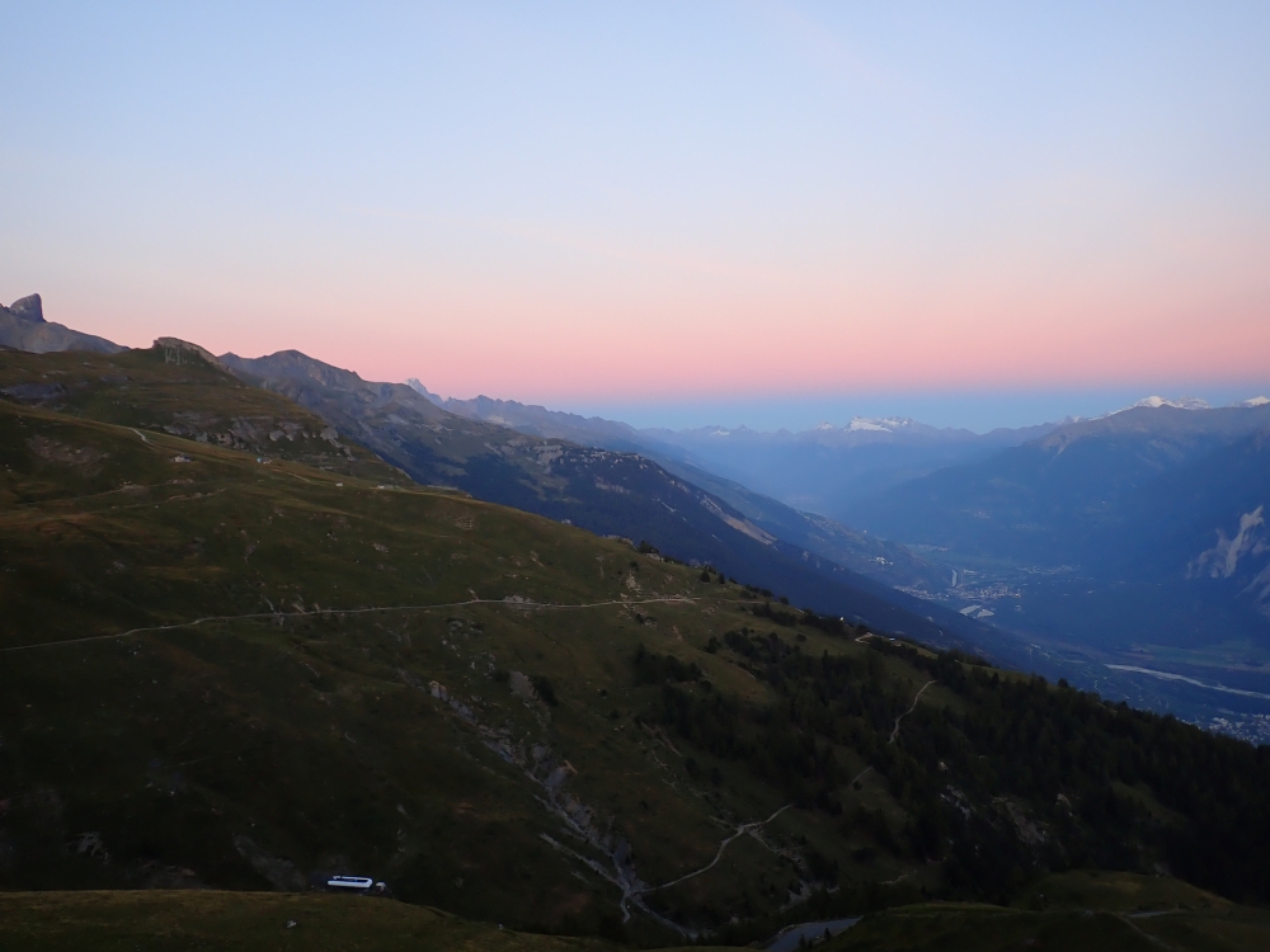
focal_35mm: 28
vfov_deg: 49.7
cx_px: 635
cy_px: 476
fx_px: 1027
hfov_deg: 63.4
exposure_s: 1/40
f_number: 2.2
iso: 100
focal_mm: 5.05
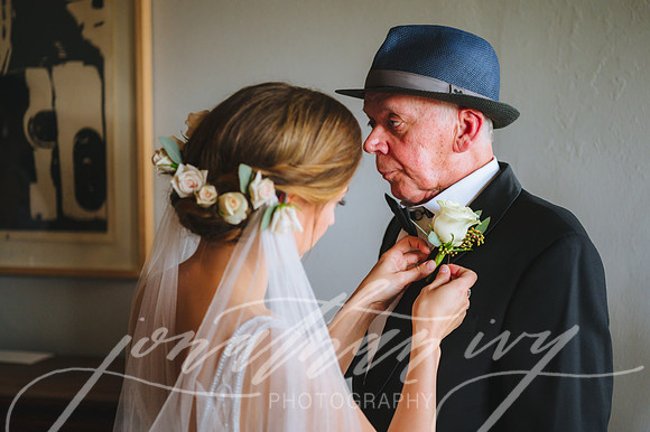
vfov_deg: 19.4
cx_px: 325
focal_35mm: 70
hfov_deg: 28.9
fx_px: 1263
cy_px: 216
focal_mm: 70
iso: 1600
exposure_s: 1/250
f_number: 2.8
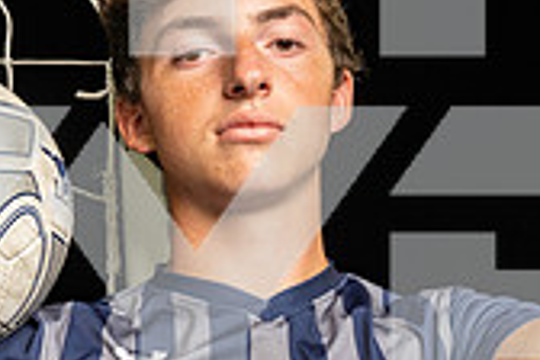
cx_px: 328
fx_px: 1245
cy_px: 278
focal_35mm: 83
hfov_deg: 24.4
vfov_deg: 16.4
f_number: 7.1
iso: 500
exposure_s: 1/200
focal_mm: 24
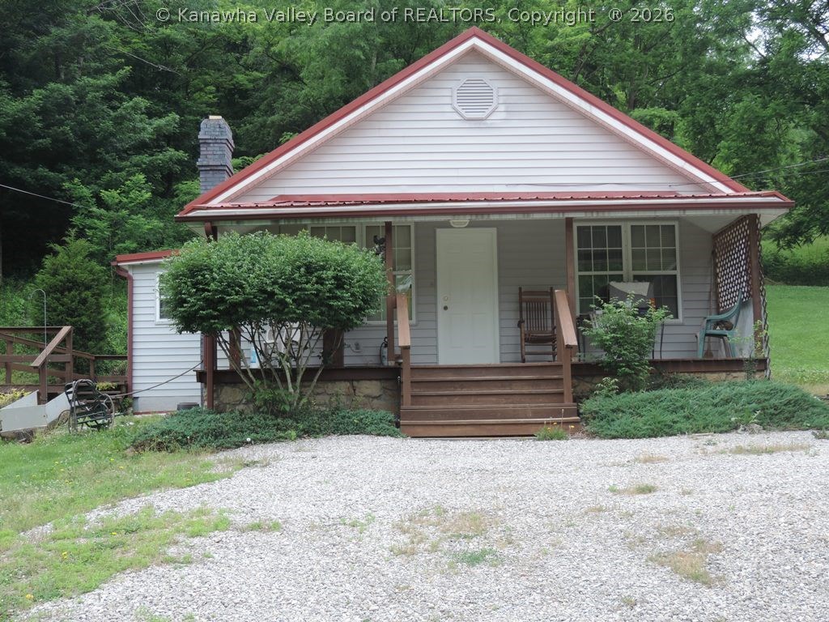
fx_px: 1126
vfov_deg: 30.9
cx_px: 414
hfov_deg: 40.4
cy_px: 311
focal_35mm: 47
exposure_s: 1/100
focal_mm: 8.3
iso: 80
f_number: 3.5
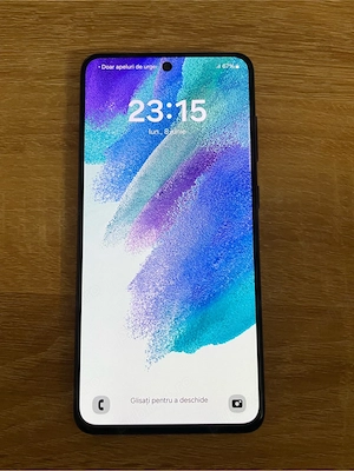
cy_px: 236
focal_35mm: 26
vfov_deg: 67.3
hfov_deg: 53.1
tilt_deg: -83.0
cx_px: 177
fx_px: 355
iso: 200
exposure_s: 1/60
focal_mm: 4.2
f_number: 1.6
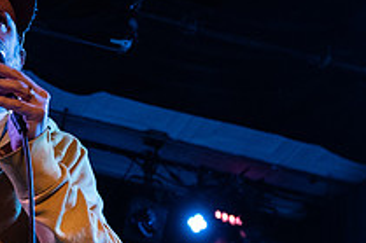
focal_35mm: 100
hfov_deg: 20.2
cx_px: 69
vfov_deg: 13.7
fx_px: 1016
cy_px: 93
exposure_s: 1/160
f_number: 3.2
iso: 2000
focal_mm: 29
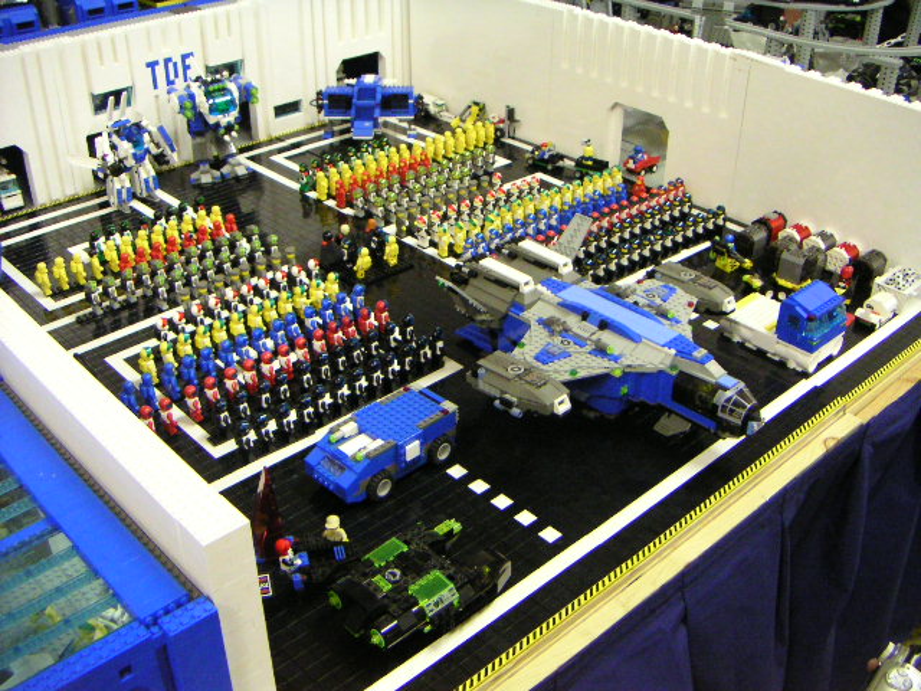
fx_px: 984
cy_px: 346
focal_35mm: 37
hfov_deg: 50.1
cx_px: 460
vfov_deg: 38.7
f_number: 2.8
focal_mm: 4.8
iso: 400
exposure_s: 1/20
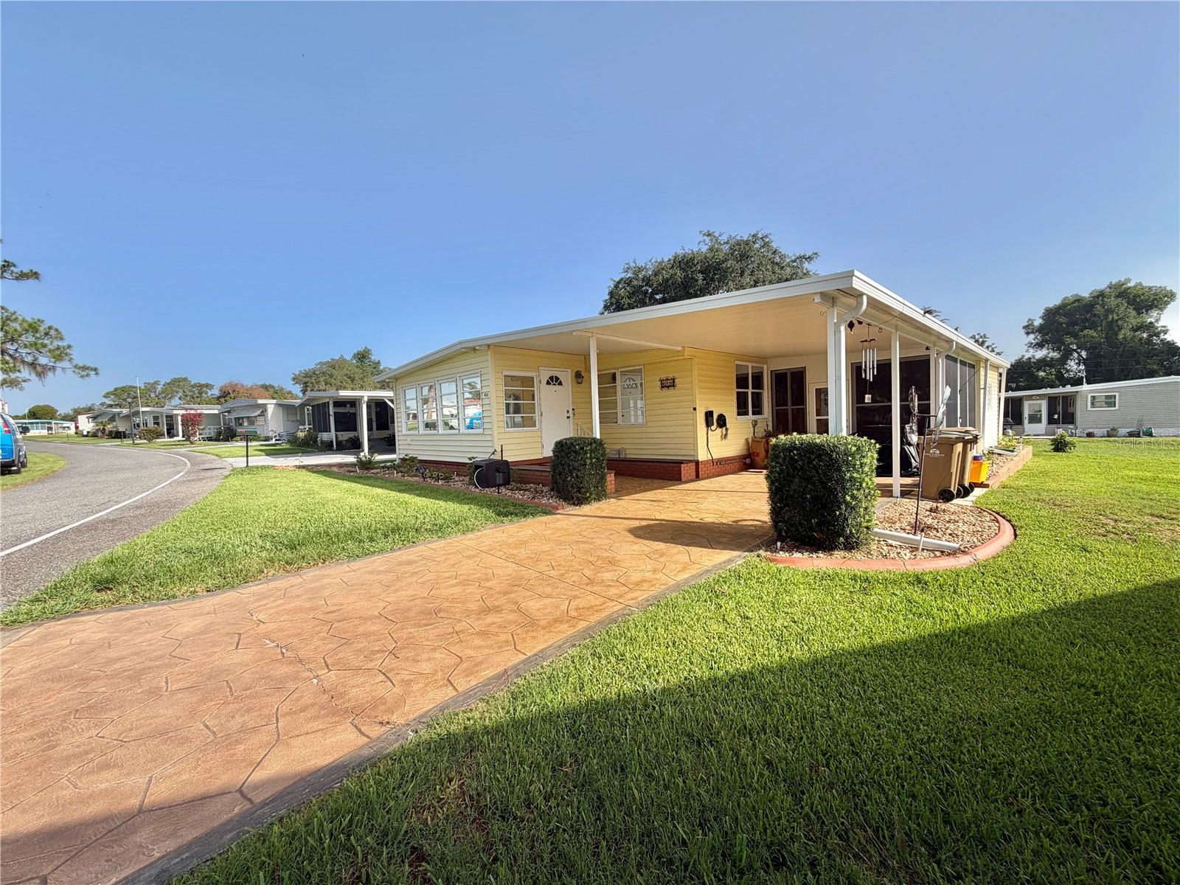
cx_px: 590
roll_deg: +2.5
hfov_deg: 102.1
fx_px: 477
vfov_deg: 85.7
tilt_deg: -1.8
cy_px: 442
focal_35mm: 14
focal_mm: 2.22
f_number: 2.2
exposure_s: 1/770
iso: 32
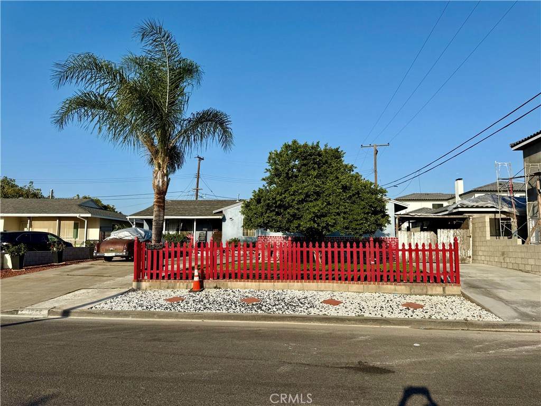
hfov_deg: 71.6
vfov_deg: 56.8
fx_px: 375
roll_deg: -1.1
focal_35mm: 24
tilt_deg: +5.7
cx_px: 270
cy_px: 203
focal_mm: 6.76
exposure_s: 1/5714
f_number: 1.78
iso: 80
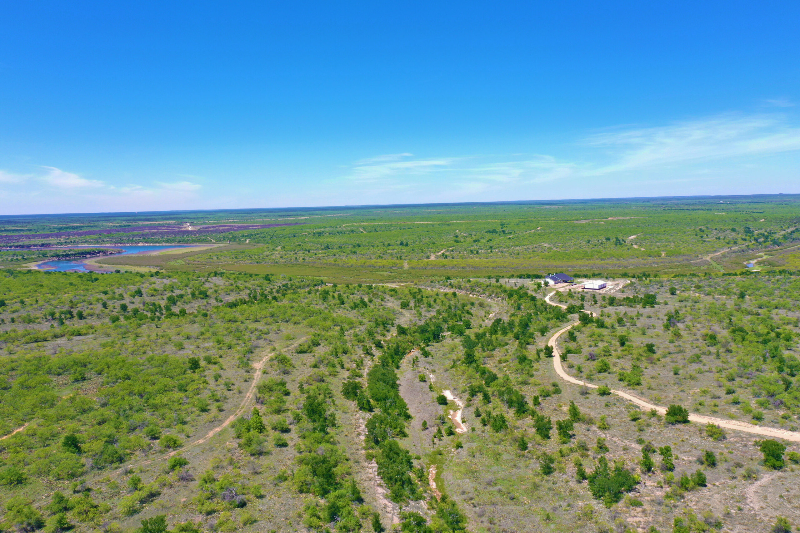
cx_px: 400
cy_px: 266
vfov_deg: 46.4
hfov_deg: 65.5
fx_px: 622
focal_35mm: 28
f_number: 5
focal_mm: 10.26
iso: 100
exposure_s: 1/320
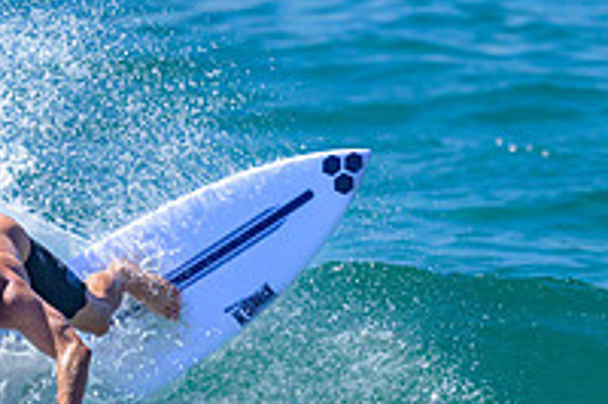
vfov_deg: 0.4
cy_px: 276
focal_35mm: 3200
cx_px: 304
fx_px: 53999
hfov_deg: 0.6
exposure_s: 1/3200
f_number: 6.3
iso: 360
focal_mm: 800
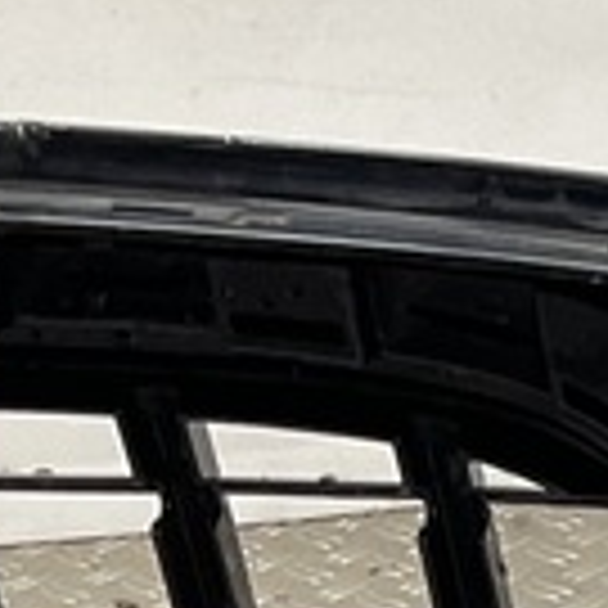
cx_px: 1266
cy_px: 1495
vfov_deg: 8.3
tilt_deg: -39.6
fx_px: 3815
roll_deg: +1.6
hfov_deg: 8.6
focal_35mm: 192
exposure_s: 1/100
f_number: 1.8
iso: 32
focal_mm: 3
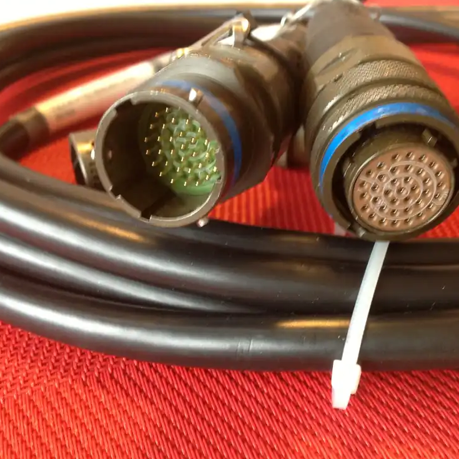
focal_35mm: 42
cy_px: 227
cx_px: 275
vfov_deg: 40.0
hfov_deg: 39.9
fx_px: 630
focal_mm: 4.28
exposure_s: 1/15
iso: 125
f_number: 2.4
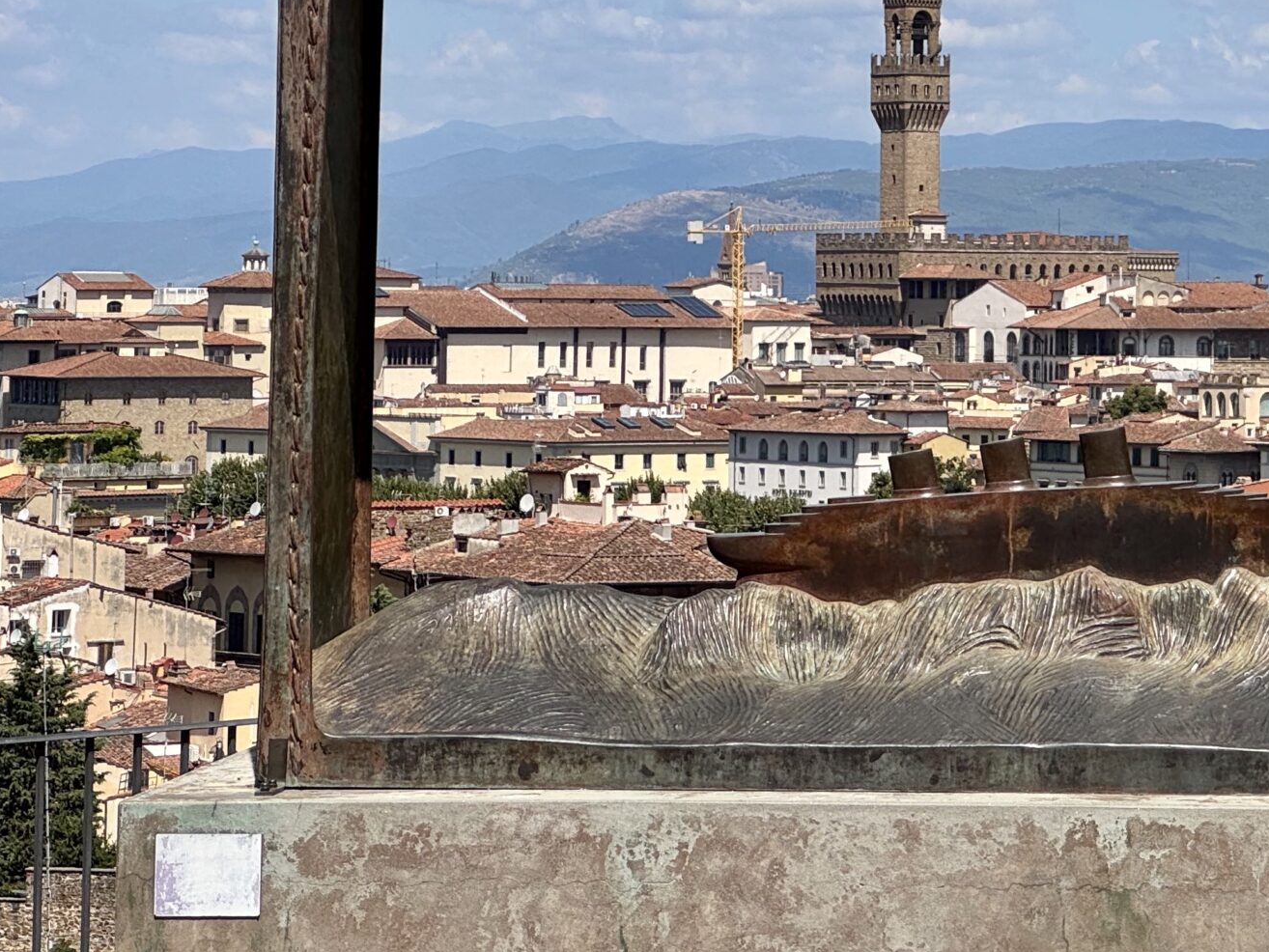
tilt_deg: +1.0
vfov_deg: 9.9
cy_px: 121
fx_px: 5500
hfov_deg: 13.1
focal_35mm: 150
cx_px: 1095
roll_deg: +0.2
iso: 25
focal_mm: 9
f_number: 2.8
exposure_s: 1/1553
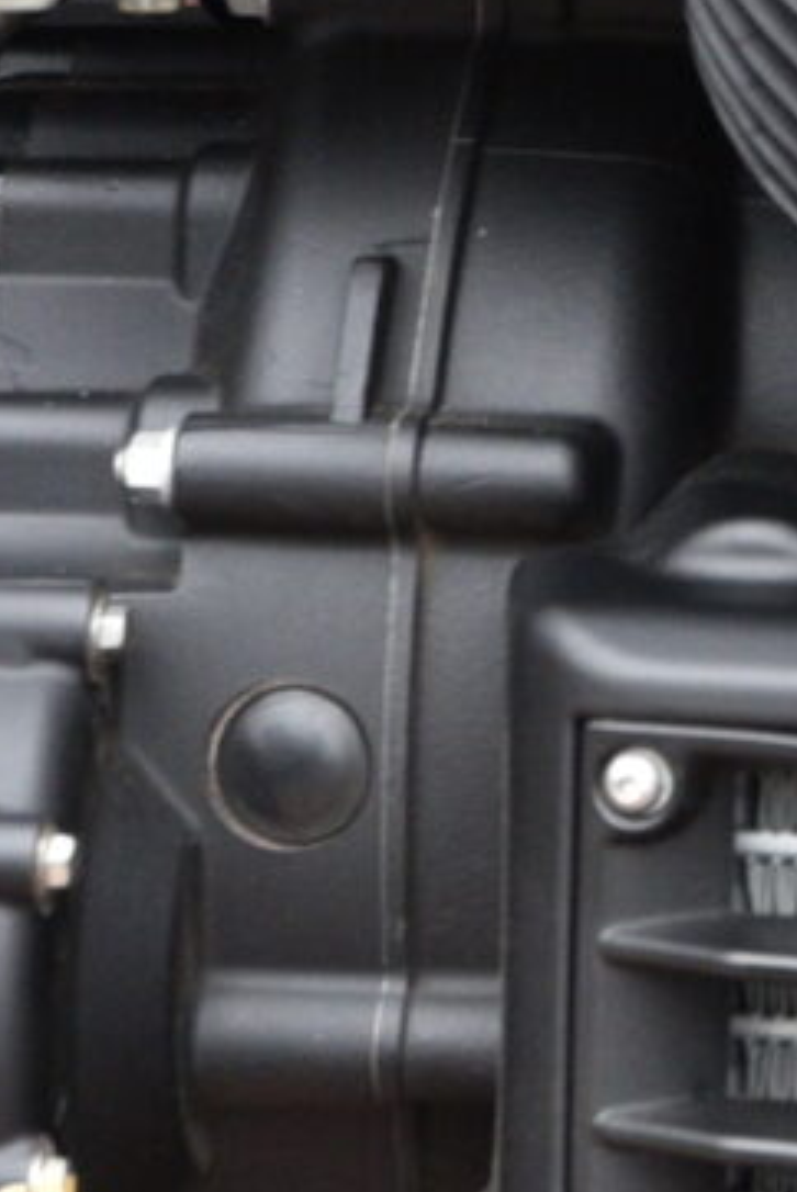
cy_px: -310
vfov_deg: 4.1
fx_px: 16406
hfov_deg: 2.7
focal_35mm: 495
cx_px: 2406
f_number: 4.5
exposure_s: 1/320
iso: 1000
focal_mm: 70
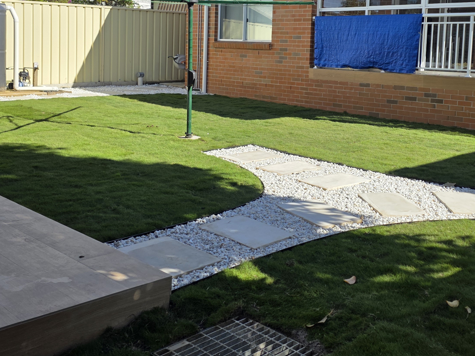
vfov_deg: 33.8
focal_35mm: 42
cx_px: 290
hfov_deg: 44.5
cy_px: 99
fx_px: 576
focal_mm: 6.3
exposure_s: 1/5153
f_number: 1.7
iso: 80
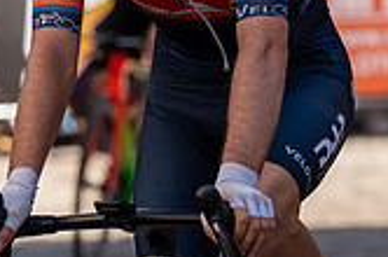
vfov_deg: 2.2
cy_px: -13
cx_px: 264
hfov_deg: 3.3
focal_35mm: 625
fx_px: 6723
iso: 500
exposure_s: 1/1000
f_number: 4
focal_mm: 132
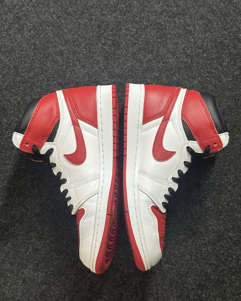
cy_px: 160
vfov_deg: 36.6
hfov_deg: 29.7
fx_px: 455
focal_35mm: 51
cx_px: 122
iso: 200
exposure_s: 1/50
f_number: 1.78
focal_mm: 6.86
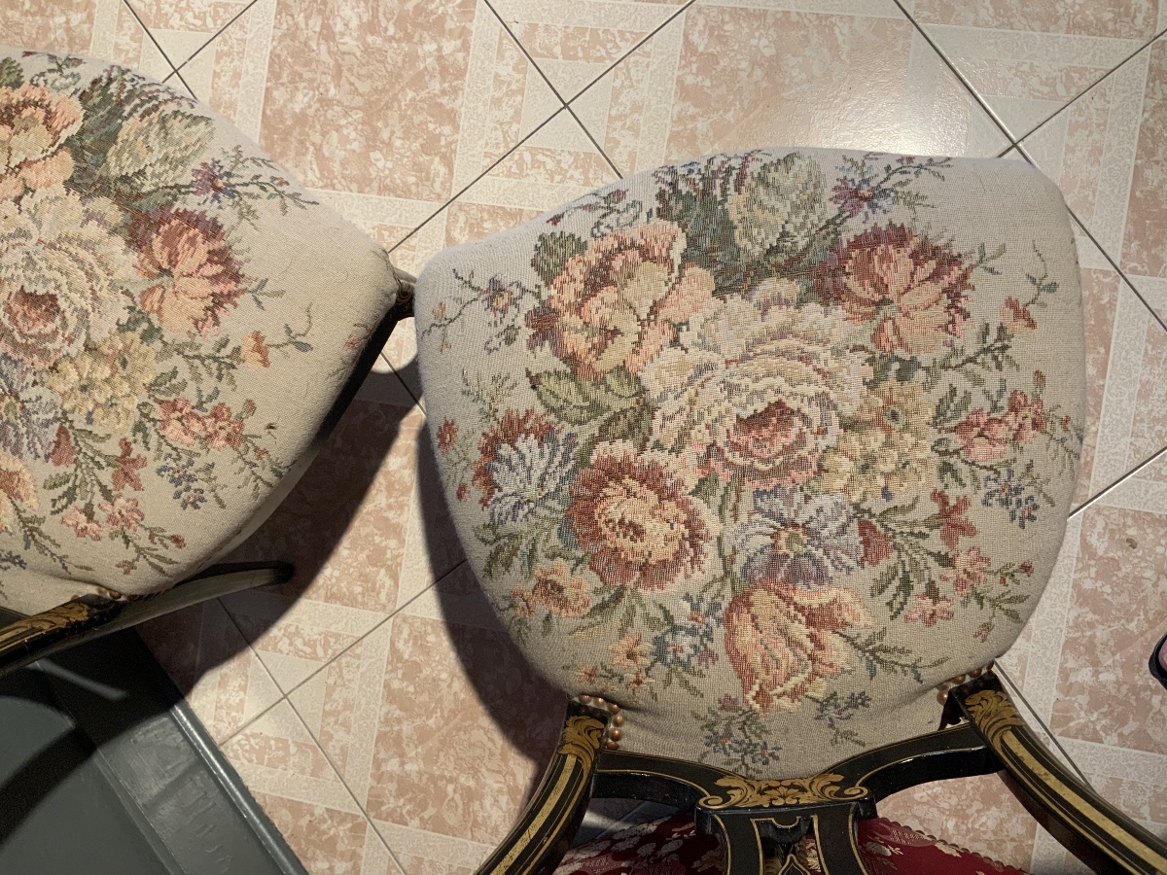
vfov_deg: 48.2
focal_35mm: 29
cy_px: 438
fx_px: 978
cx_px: 584
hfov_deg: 61.7
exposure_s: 1/50
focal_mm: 3
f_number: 1.8
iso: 64
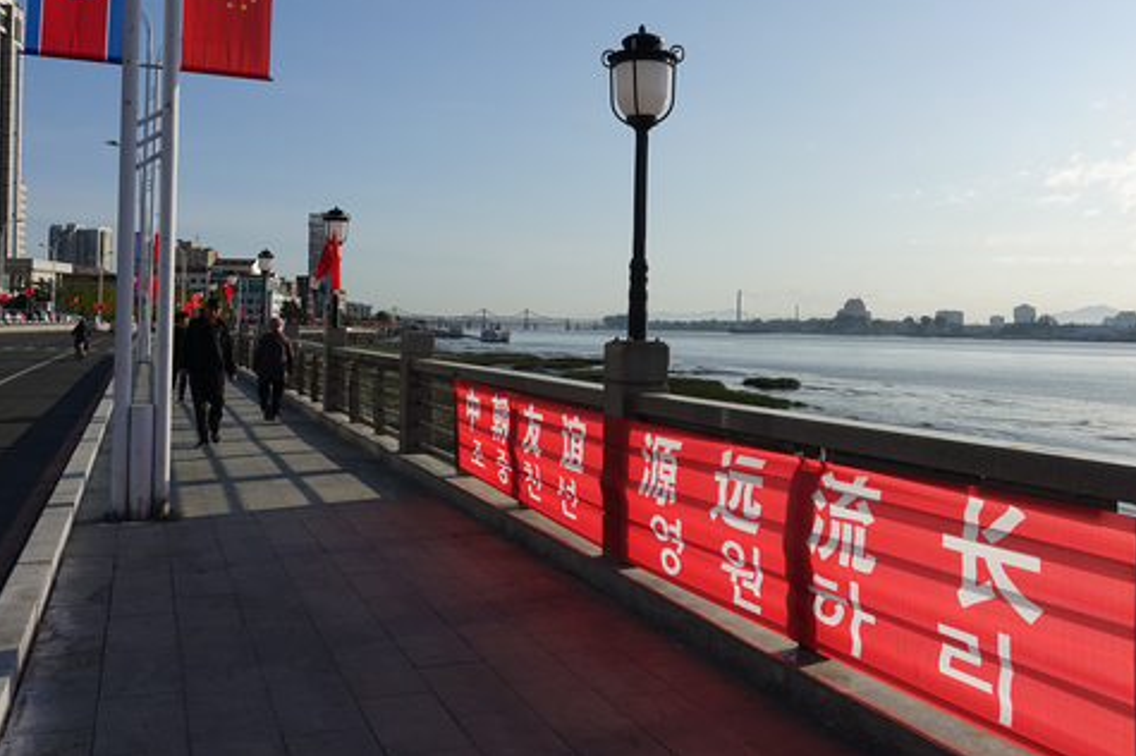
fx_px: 1041
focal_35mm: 33
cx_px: 572
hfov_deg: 57.3
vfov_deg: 39.8
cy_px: 315
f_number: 4.5
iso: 100
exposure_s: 1/1000
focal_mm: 10.38
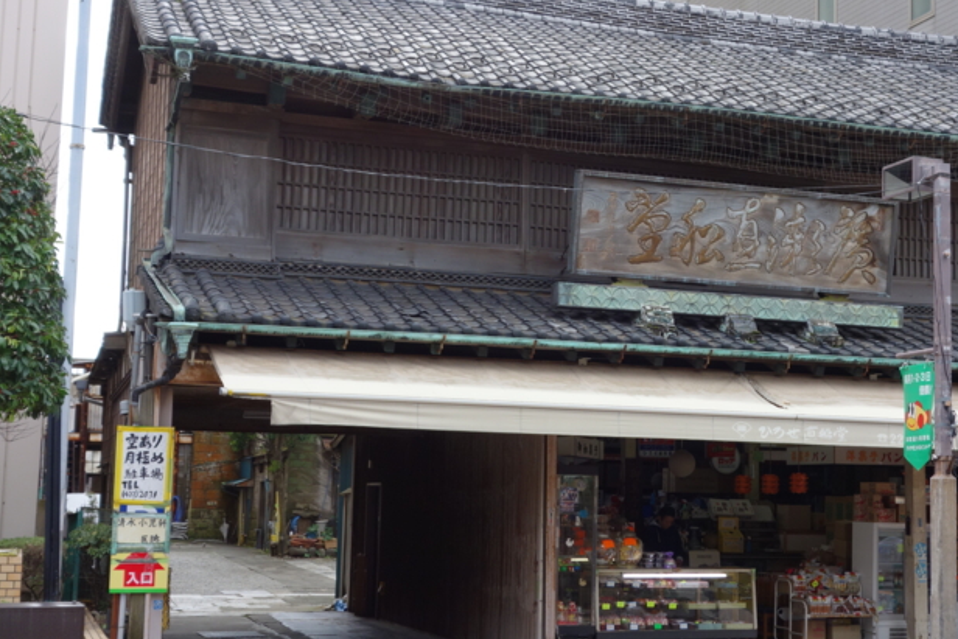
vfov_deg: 22.3
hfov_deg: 32.7
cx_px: 621
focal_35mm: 61
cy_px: 301
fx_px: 1624
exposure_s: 1/160
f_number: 5
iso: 200
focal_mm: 17.6
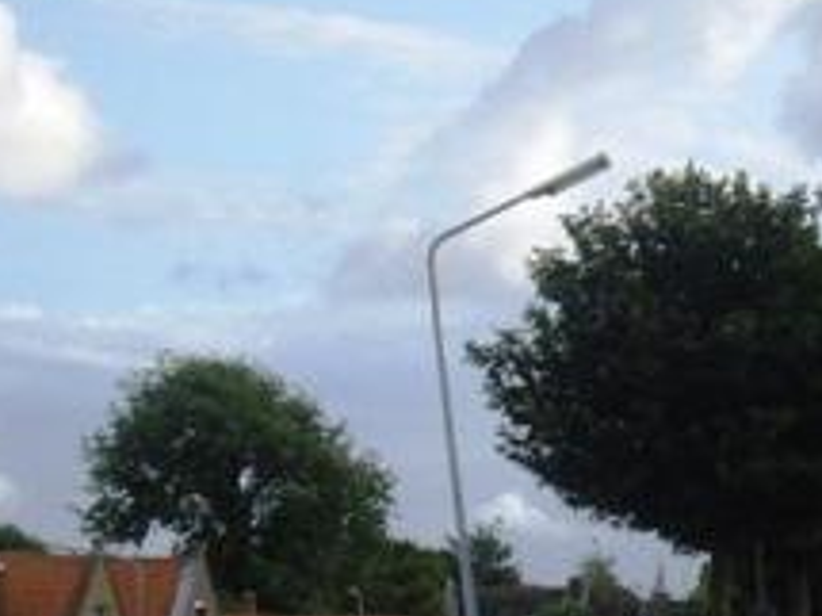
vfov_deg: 13.1
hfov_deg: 16.4
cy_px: 249
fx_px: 2682
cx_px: 1082
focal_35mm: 113
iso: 64
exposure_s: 1/640
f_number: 2.8
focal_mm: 7.9
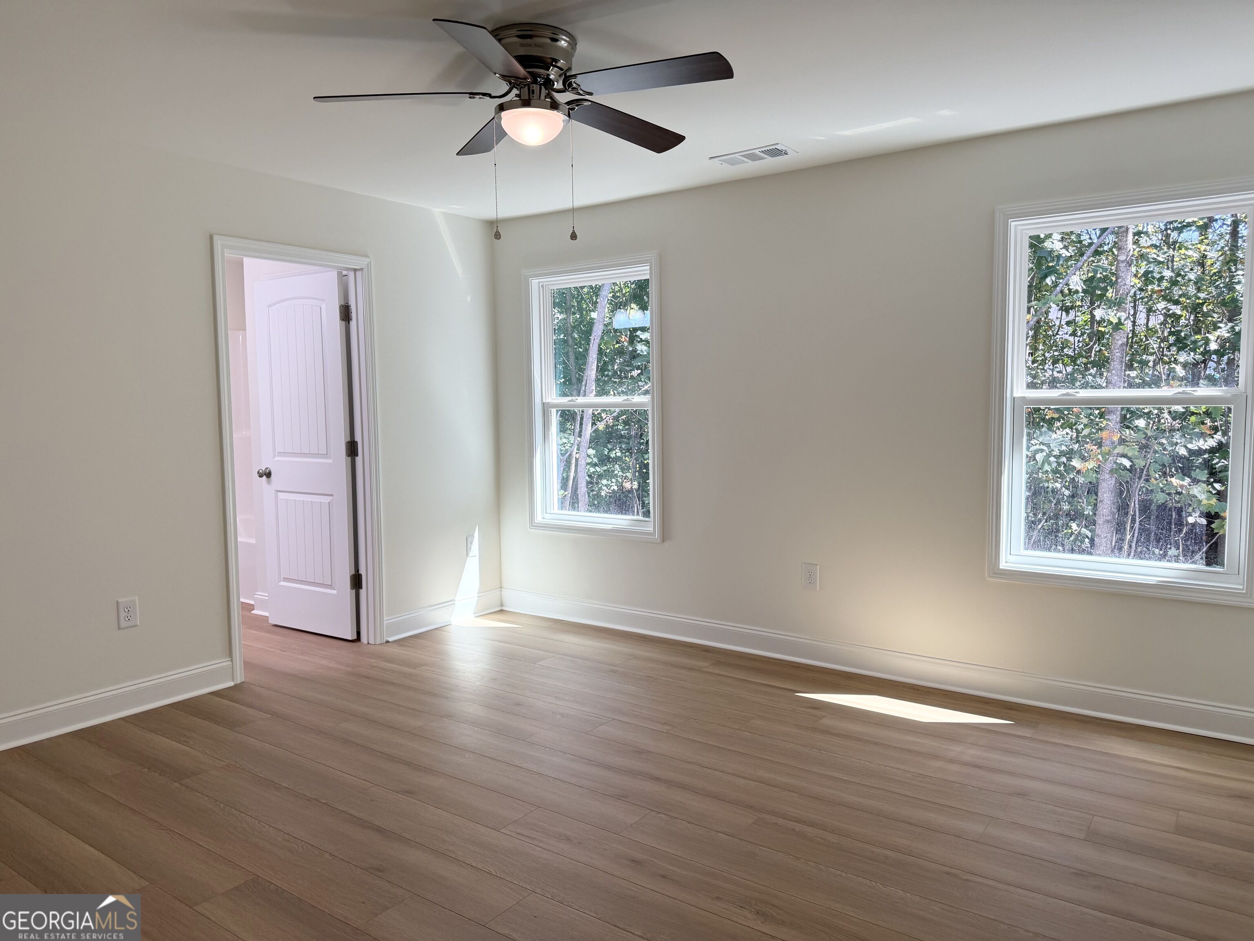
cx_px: 627
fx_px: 869
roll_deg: +0.8
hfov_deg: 71.6
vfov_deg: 56.8
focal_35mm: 24
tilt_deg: -3.2
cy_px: 470
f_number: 1.78
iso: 100
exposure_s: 1/237
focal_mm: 6.76
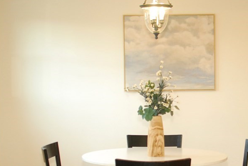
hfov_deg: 22.3
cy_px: 118
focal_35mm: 91
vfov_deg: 15.0
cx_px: 158
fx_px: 627
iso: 500
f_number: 2.2
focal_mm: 35
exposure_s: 1/60
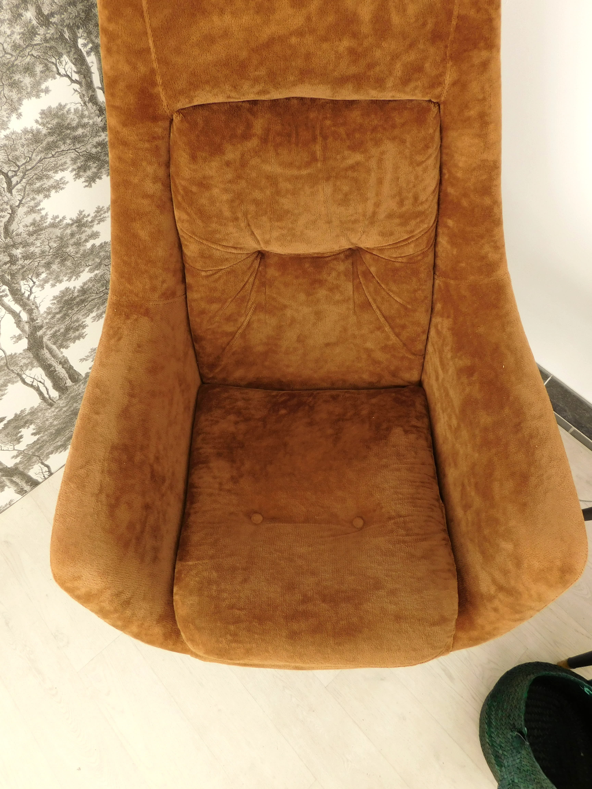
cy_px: 394
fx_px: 524
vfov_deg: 73.9
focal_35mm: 23
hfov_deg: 58.9
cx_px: 296
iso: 125
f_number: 3
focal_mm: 4
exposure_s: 1/20
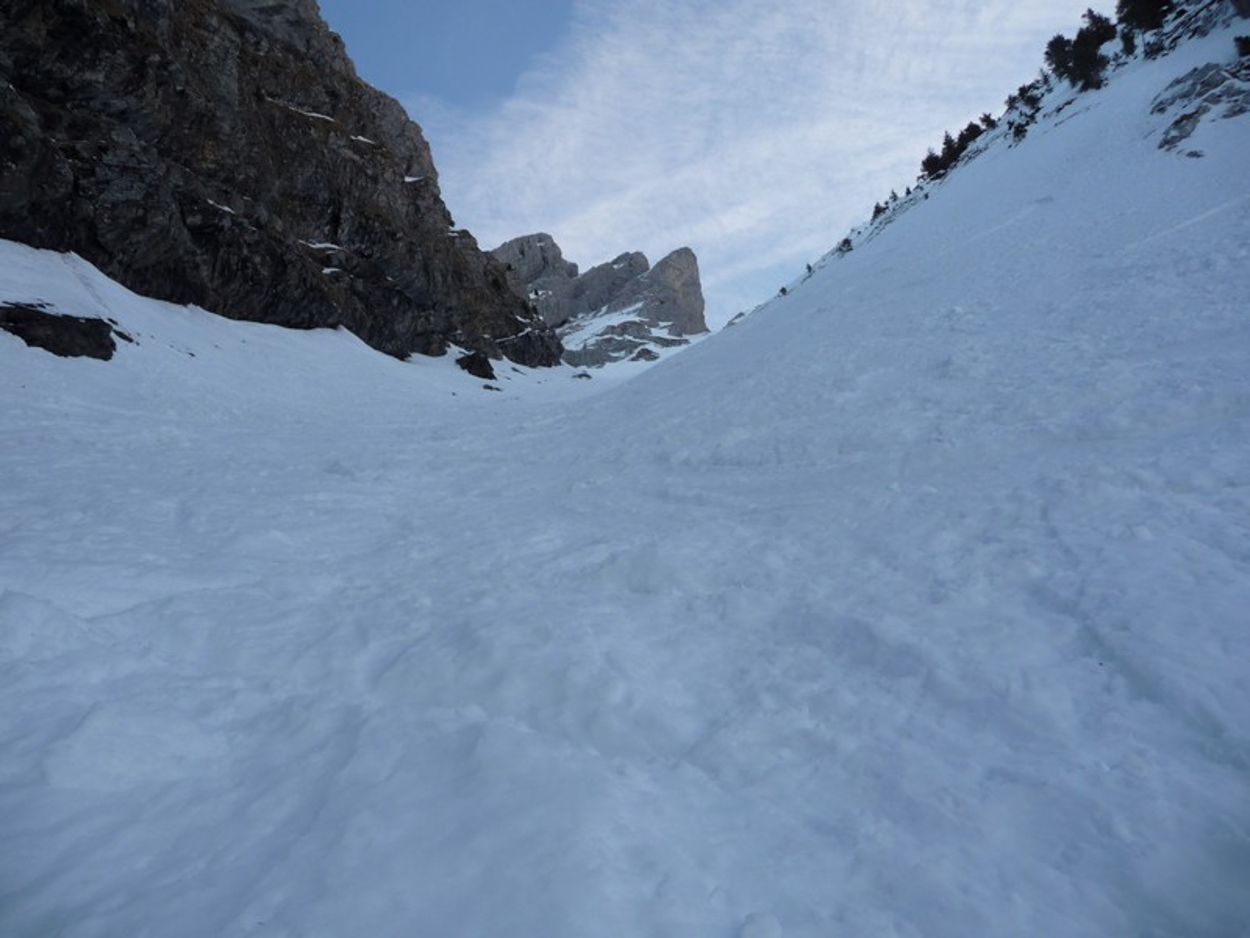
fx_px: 1011
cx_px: 625
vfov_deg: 49.7
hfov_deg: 63.4
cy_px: 469
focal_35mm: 28
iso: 100
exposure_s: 1/250
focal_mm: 4.7
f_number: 3.3
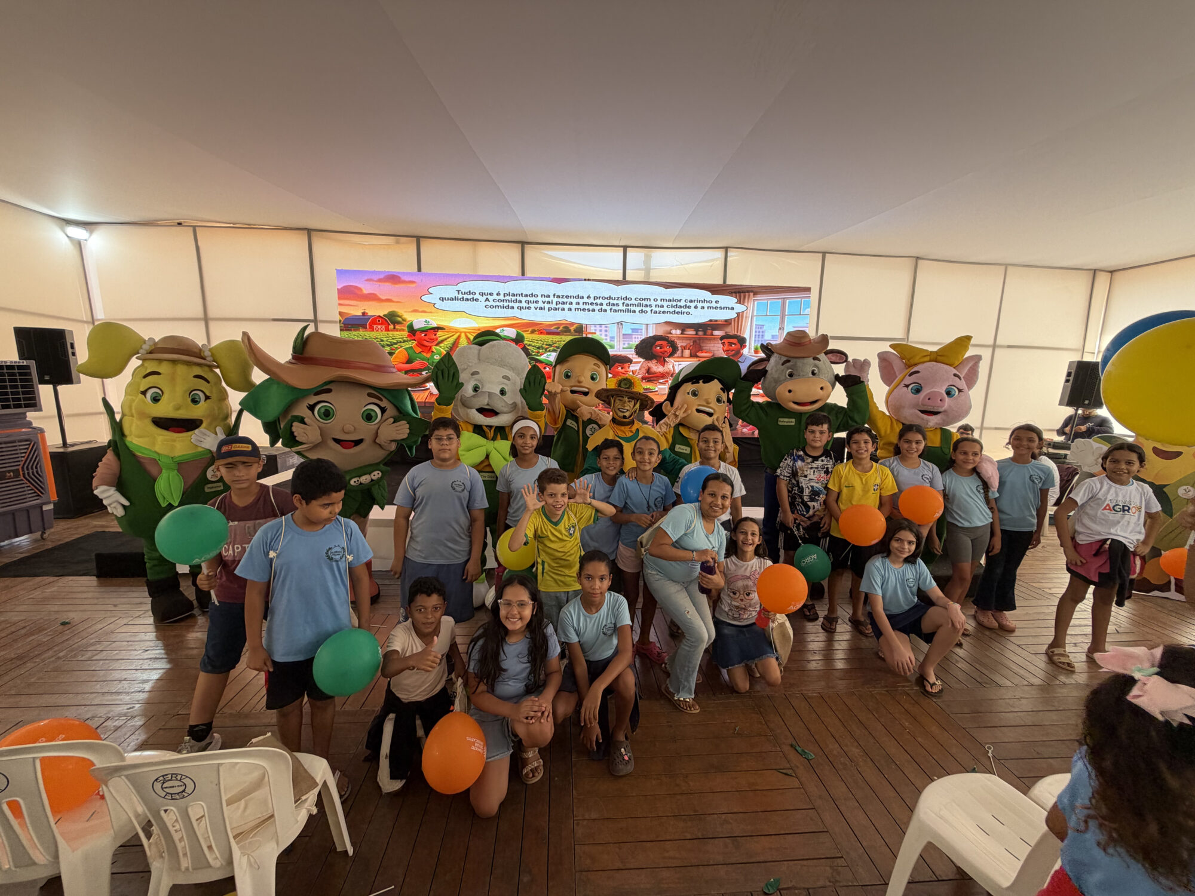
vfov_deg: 85.7
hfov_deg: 102.1
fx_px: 483
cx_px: 598
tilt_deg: -8.3
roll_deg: -1.4
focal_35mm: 14
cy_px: 448
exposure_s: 1/121
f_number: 2.2
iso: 80
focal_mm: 2.22
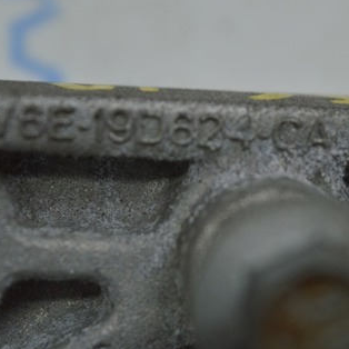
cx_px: 172
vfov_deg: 12.2
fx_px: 1630
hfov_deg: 12.2
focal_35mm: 143
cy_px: 144
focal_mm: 55
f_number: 5.6
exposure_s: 1/80
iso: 400
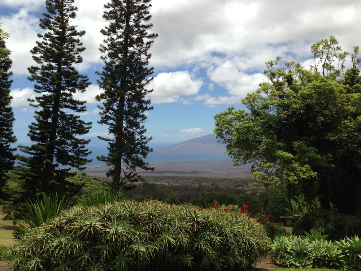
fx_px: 344
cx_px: 180
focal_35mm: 33
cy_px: 136
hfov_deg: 55.4
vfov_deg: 42.9
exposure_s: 1/1808
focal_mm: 4.13
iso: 50
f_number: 2.4
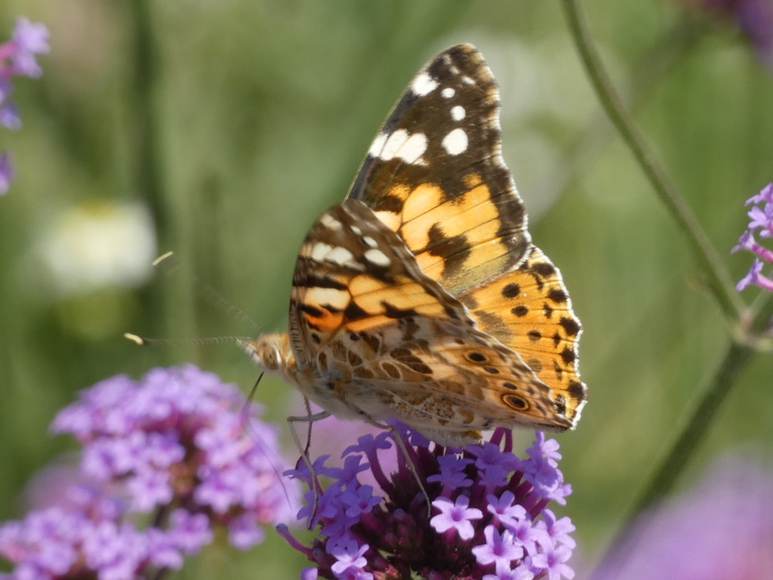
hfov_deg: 5.3
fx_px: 8308
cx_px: 386
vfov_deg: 4.0
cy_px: 290
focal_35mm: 372
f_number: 5.6
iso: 80
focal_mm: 66.7
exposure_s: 1/100
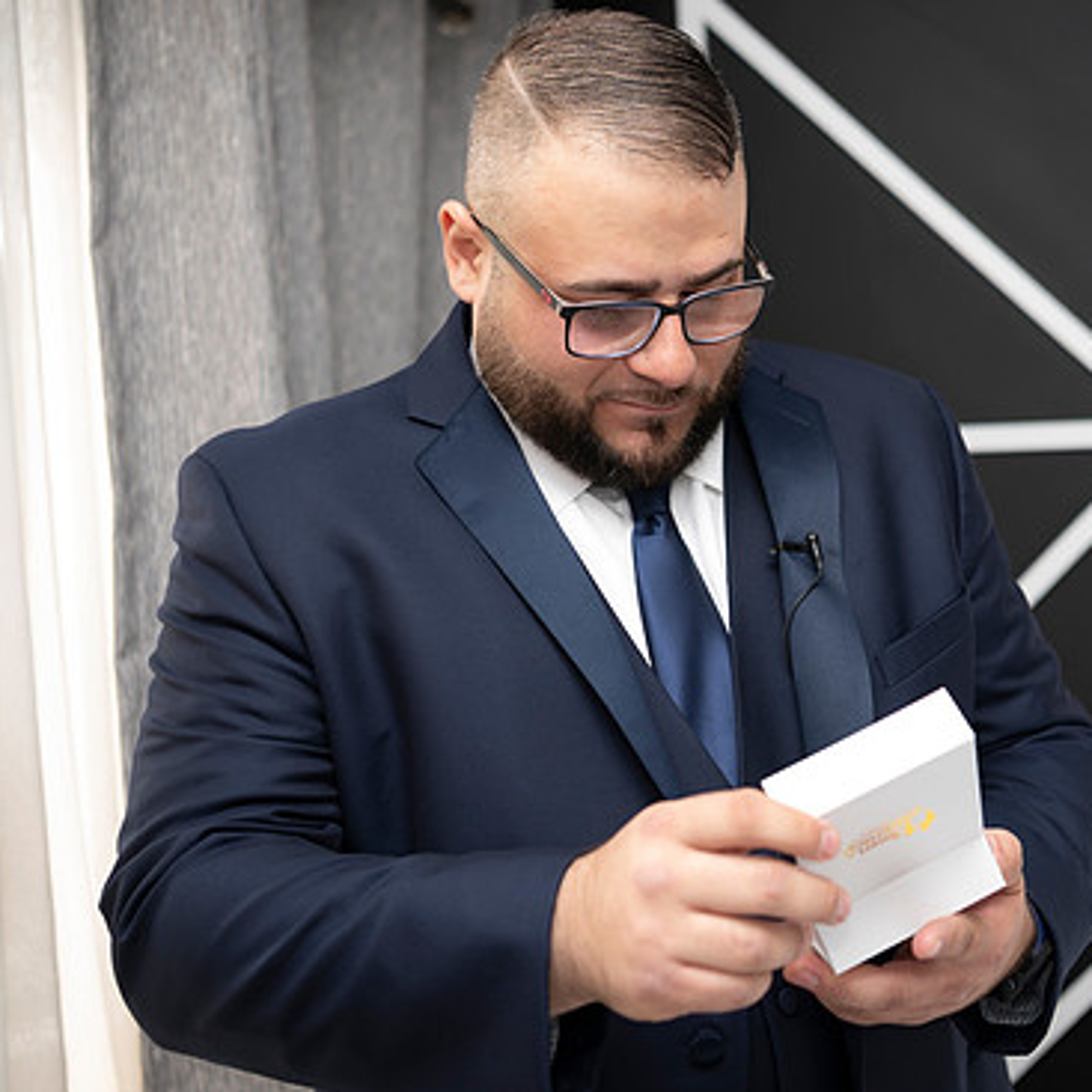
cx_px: 729
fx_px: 1820
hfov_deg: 33.1
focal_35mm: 51
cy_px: 521
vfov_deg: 33.4
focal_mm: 38
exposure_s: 1/100
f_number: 2.8
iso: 50
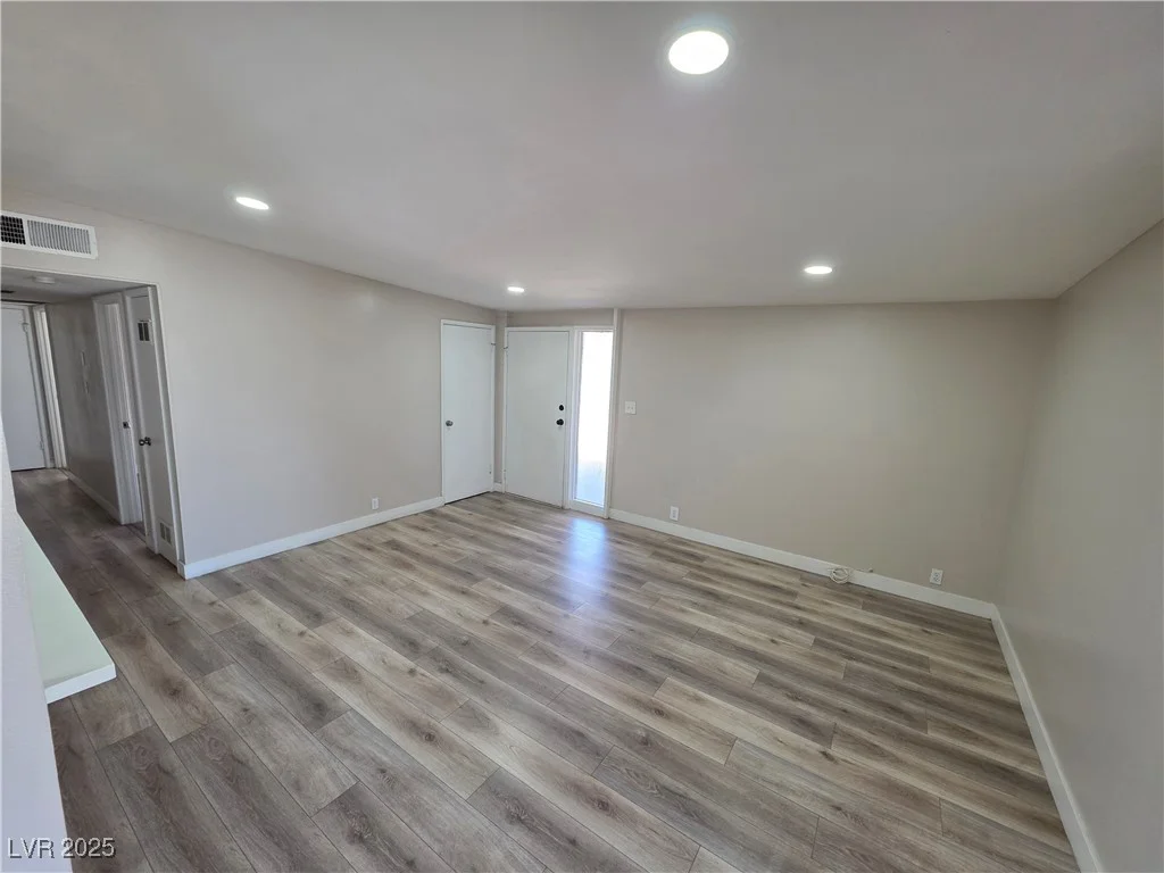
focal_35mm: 13
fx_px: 437
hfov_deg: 106.2
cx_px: 582
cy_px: 436
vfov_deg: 89.9
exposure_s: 1/120
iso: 200
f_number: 1.9
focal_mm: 2.2
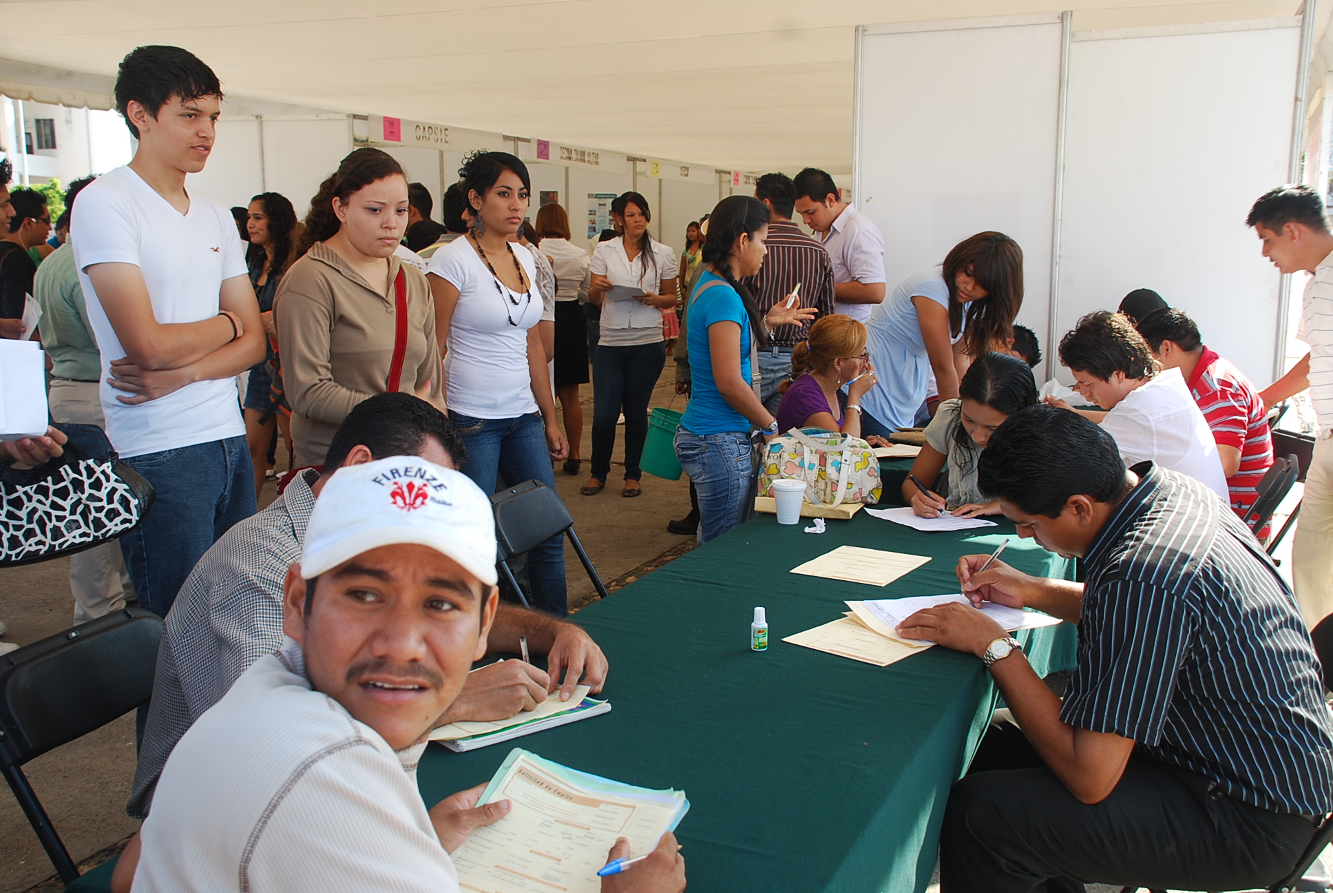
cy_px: 446
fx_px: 1223
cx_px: 666
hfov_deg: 57.2
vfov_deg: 40.1
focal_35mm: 33
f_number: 5.6
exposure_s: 1/125
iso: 180
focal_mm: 22
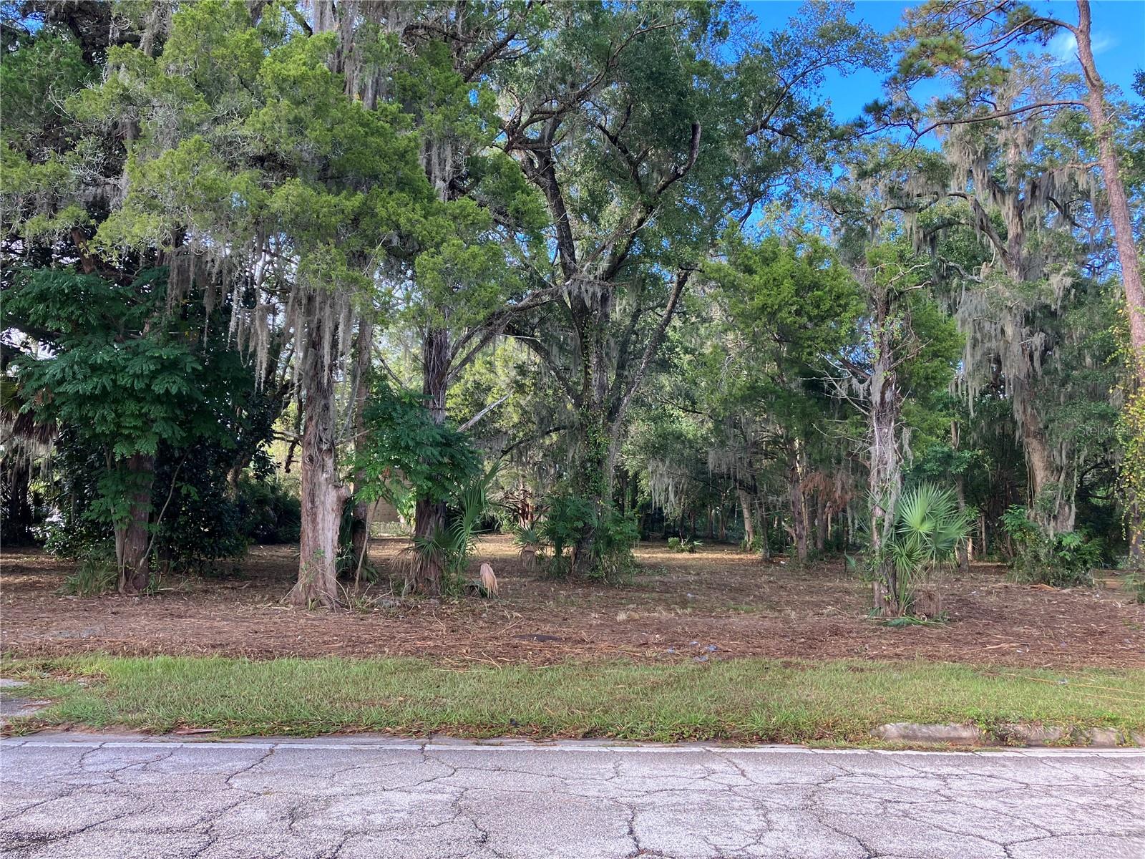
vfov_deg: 49.7
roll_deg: -2.1
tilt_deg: +6.6
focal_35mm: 28
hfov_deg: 63.4
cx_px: 572
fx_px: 926
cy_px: 430
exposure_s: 1/152
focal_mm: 3.99
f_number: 1.8
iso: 32
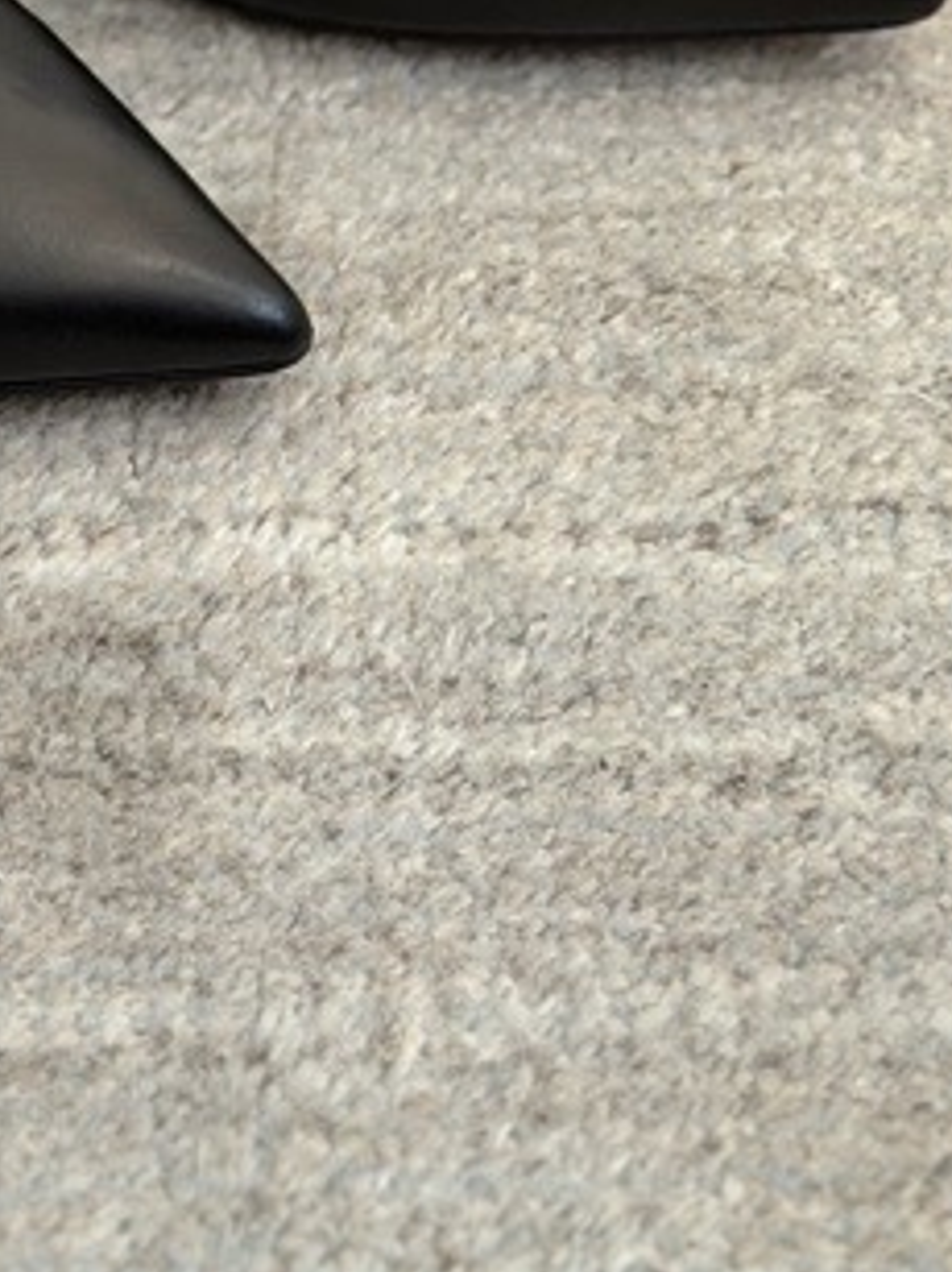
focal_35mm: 125
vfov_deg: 15.5
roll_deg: +0.9
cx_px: -195
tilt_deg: -44.7
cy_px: -17
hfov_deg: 11.6
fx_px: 4587
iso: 250
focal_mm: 6.76
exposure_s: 1/60
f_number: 1.78
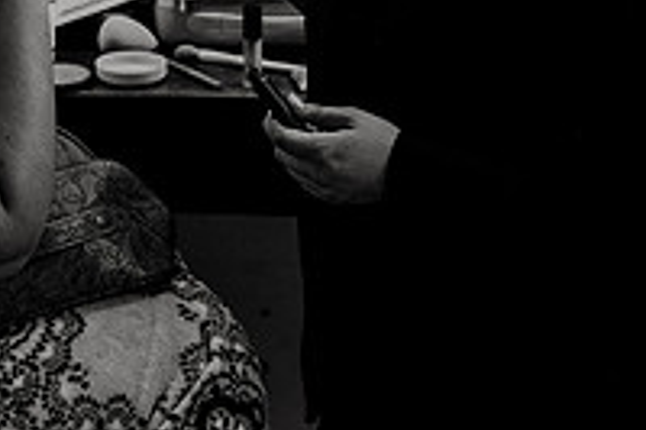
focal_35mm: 113
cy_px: -158
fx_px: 2026
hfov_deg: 17.8
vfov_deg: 11.7
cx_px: 45
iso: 800
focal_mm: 26
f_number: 2
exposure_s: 1/320
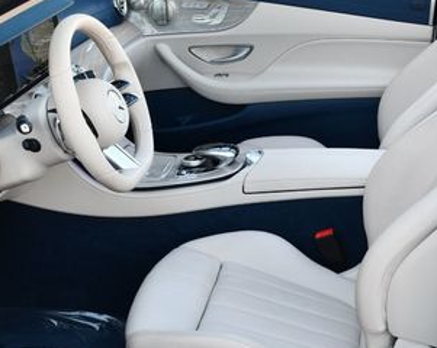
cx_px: 229
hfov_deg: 26.4
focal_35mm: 72
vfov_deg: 21.2
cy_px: 188
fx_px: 930
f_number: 4
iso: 400
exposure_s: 1/250
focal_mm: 18
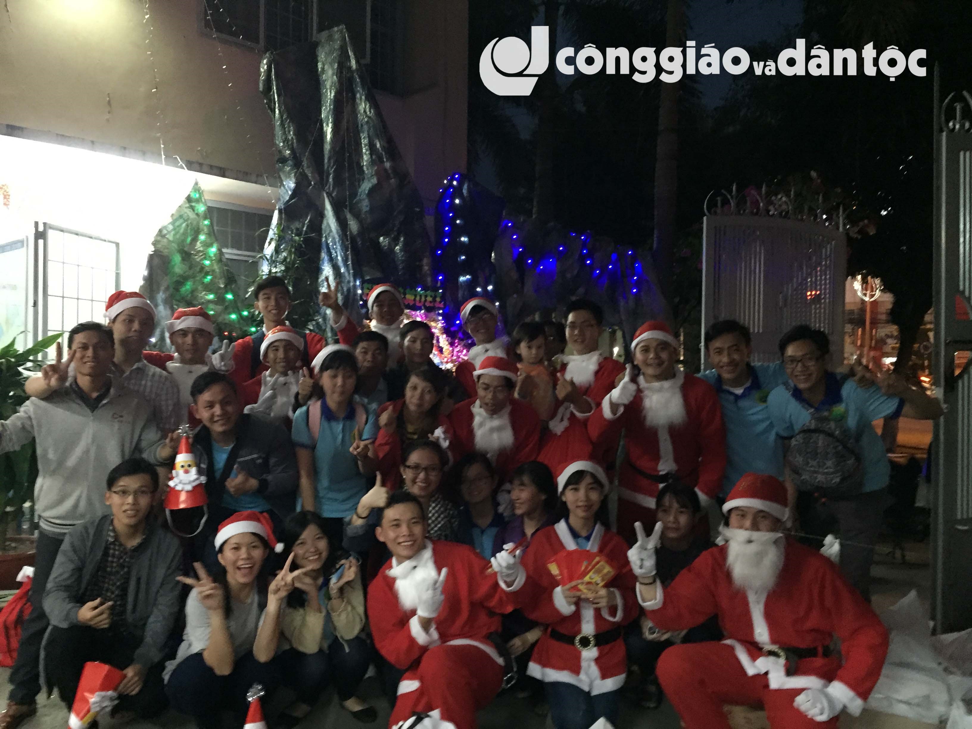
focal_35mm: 29
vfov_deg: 48.2
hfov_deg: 61.7
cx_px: 486
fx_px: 814
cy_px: 364
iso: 640
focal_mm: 4.15
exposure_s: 1/17
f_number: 2.2
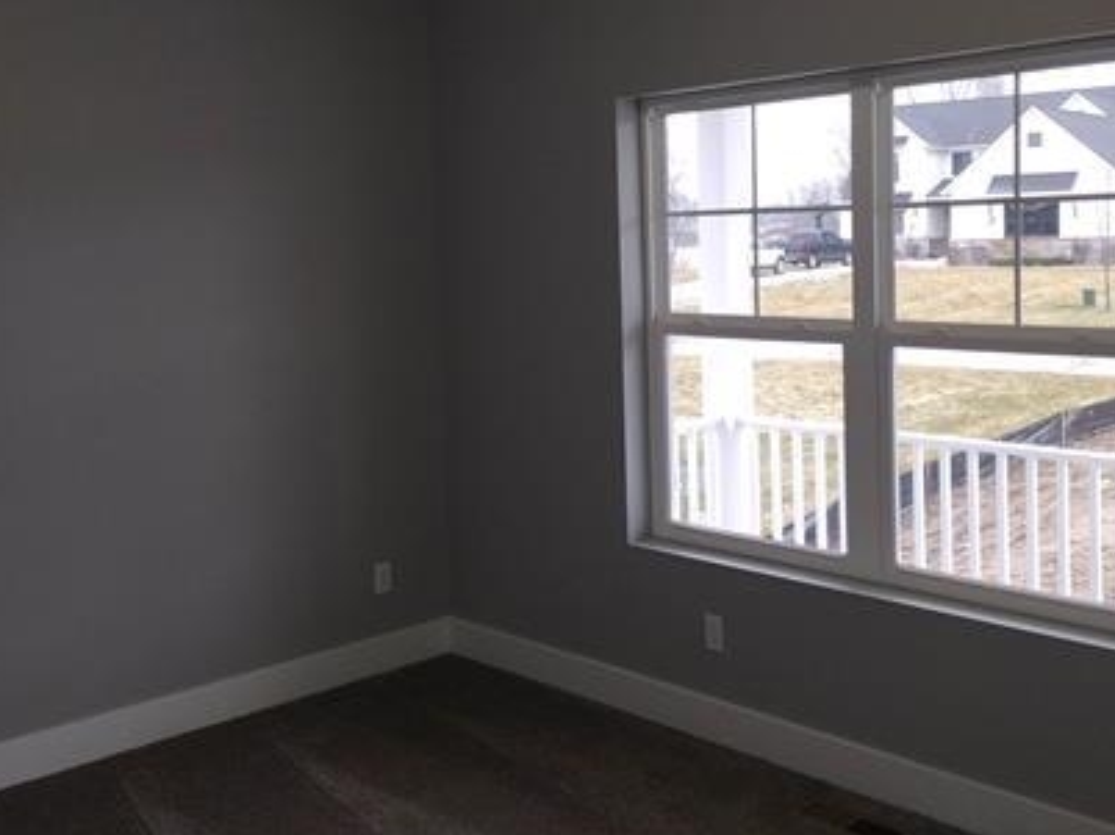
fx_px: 1384
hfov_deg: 43.7
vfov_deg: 33.4
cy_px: 327
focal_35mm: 43
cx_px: 649
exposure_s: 1/120
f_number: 1.7
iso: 188
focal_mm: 4.71
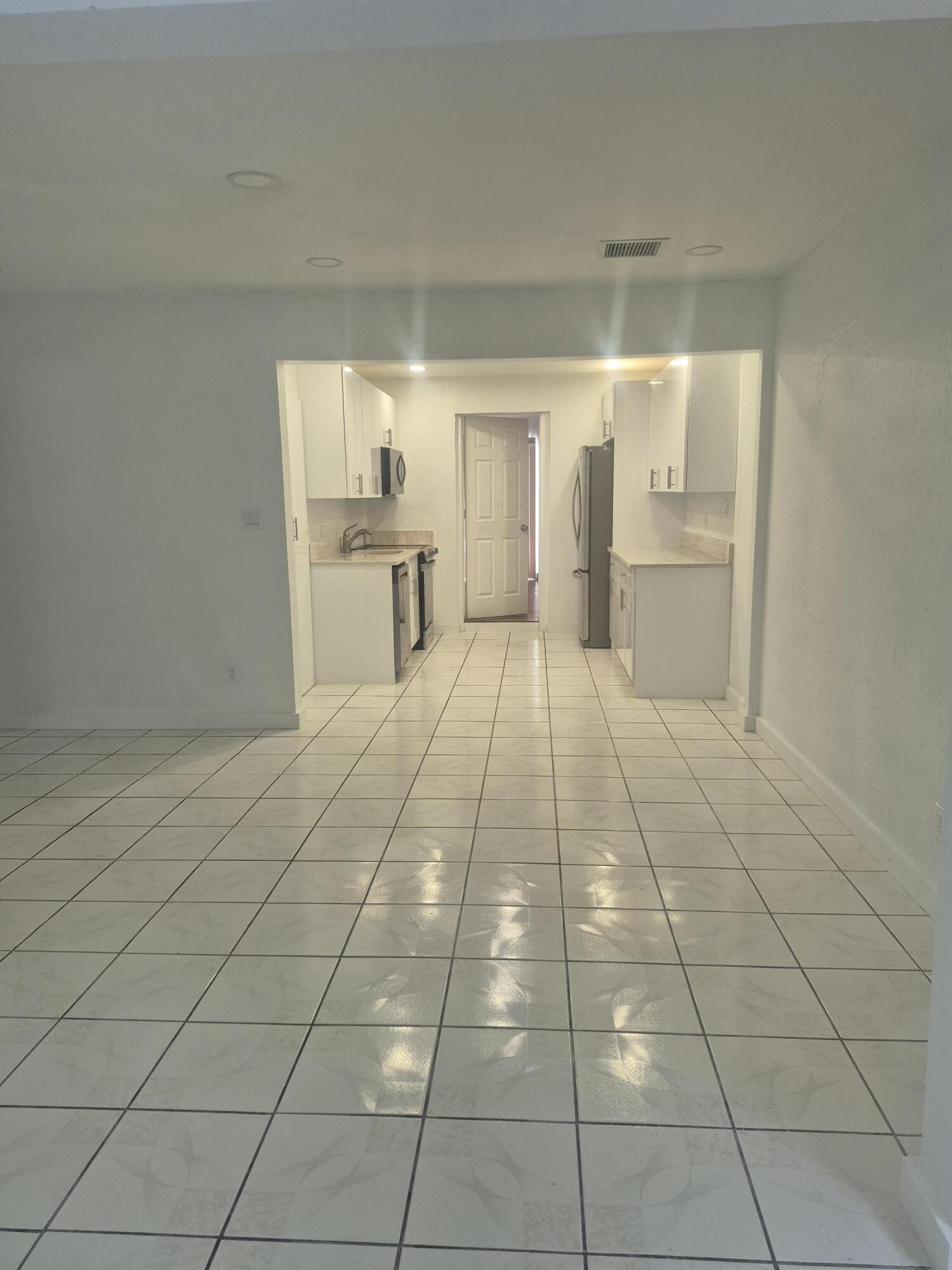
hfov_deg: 58.9
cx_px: 476
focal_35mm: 23
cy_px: 635
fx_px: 843
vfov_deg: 73.9
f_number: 1.8
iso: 160
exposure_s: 1/180
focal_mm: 5.4
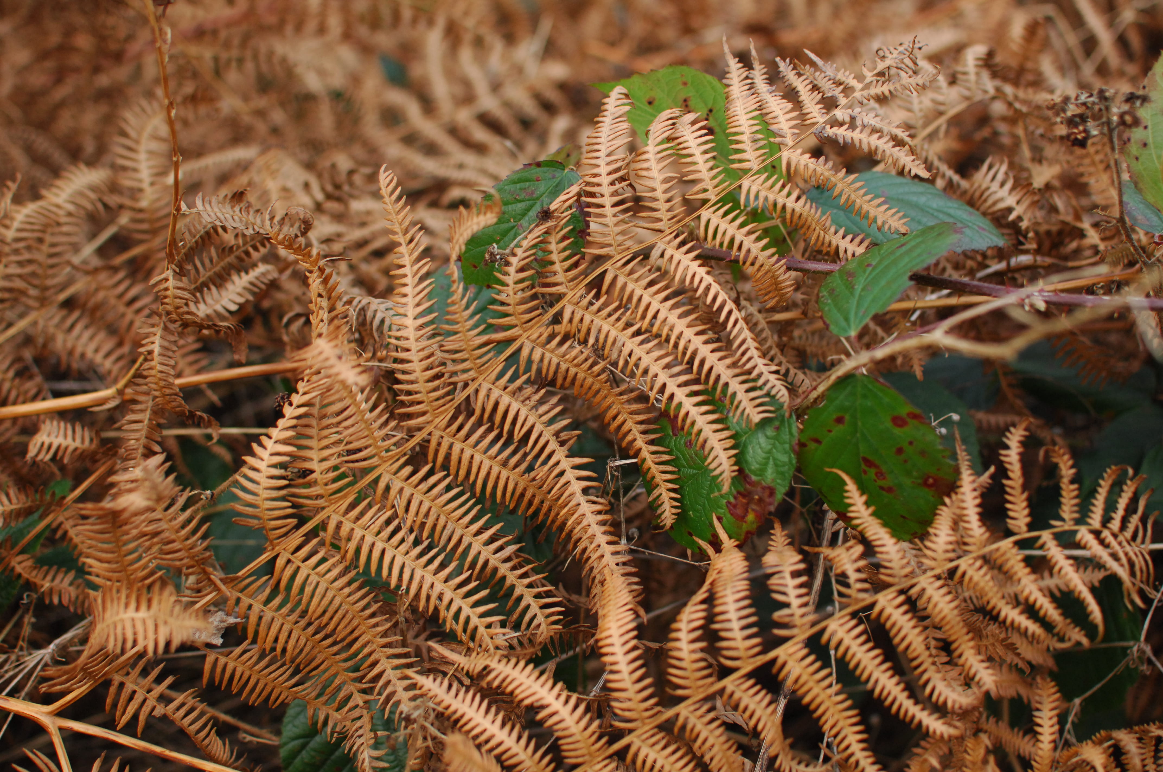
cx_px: 582
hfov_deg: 37.9
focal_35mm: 52
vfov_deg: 25.7
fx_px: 1694
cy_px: 386
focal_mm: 35
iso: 400
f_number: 2.8
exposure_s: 1/320
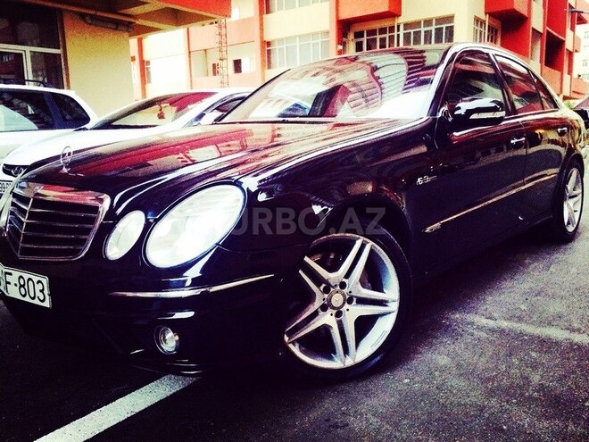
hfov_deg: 61.7
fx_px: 493
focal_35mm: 29
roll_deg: +2.2
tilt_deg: -8.8
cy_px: 221
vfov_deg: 48.2
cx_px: 294
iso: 320
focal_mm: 4.15
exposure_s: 1/25
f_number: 2.2
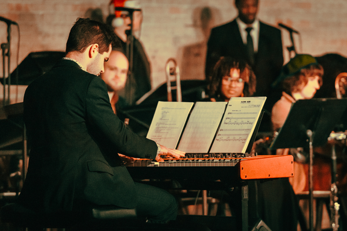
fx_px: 2214
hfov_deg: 9.0
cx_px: 191
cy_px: 117
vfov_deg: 6.0
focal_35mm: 230
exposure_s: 1/500
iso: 6400
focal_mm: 200
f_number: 3.5
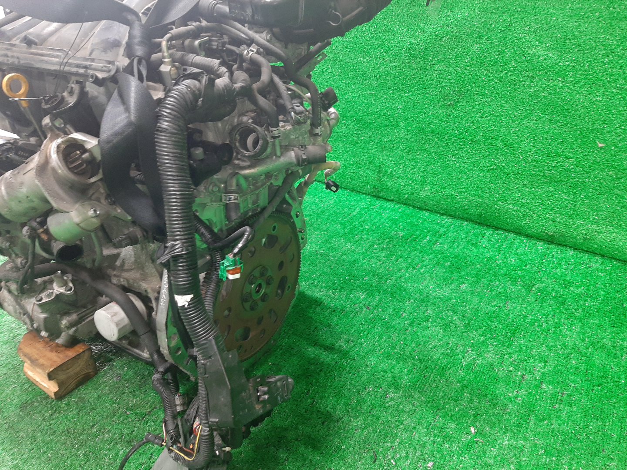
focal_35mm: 26
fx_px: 471
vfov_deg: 53.1
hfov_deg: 67.3
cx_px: 314
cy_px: 235
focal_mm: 3.93
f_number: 1.7
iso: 179
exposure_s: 1/33
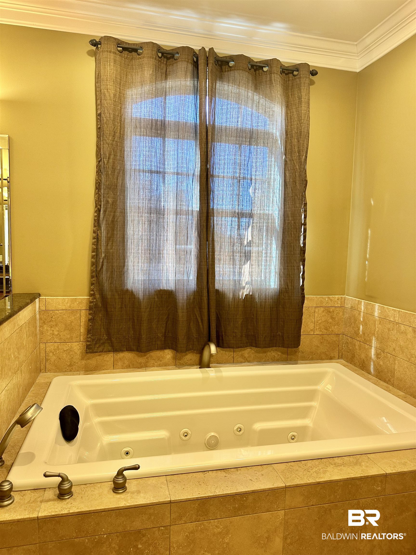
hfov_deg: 56.8
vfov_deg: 71.6
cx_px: 208
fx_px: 385
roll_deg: -2.0
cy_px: 278
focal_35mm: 24
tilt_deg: -4.2
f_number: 1.78
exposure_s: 1/60
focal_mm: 6.86
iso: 125
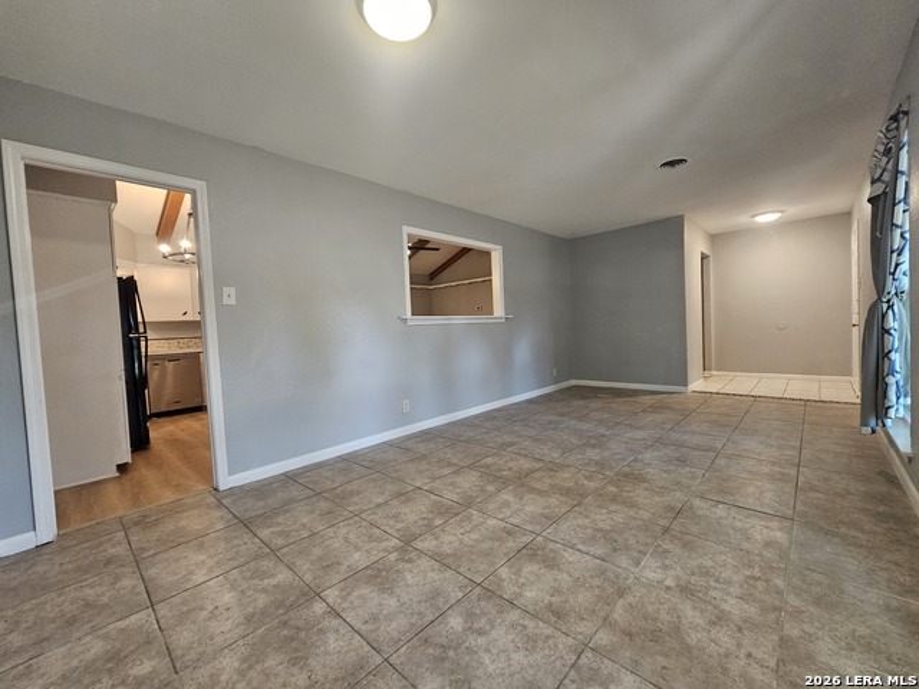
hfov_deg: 106.2
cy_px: 344
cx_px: 460
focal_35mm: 13
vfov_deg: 89.9
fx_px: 345
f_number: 2.2
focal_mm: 2.2
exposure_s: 1/60
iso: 250
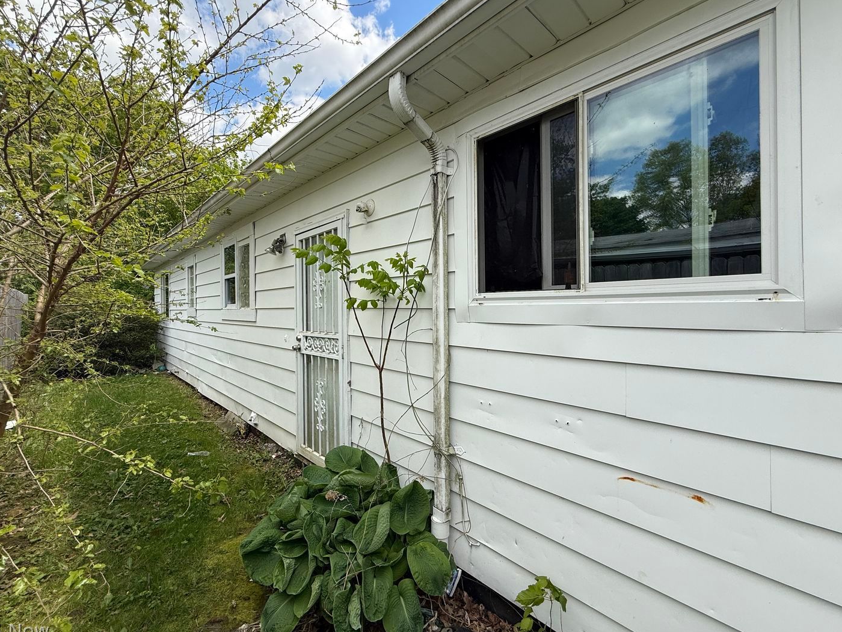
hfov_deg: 98.1
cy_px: 308
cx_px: 408
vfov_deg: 81.7
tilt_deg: +0.2
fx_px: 365
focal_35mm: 15
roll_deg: +0.5
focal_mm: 2.22
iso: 50
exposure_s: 1/864
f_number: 2.2
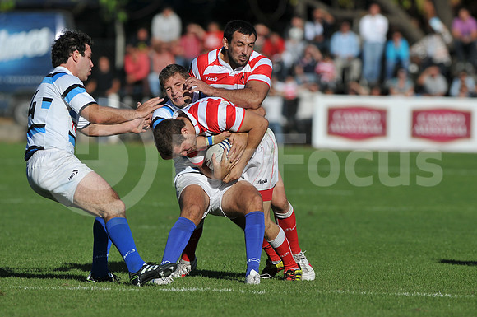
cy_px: 158
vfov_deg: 3.0
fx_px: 5954
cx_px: 238
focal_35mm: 450
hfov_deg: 4.6
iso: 200
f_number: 3.5
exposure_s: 1/4000
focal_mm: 300
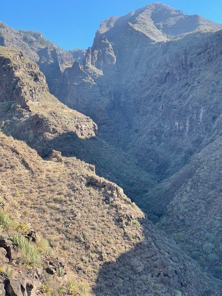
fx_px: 547
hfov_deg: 22.9
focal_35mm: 64
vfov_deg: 30.3
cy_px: 148
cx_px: 111
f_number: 2.2
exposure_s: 1/314
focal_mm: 7.5
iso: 20
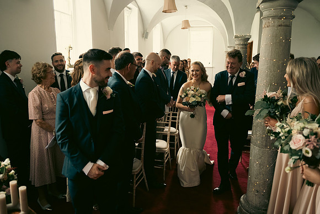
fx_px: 240
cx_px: 160
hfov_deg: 67.4
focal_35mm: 27
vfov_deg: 48.0
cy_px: 107
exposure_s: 1/160
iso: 800
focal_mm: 27
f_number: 3.5
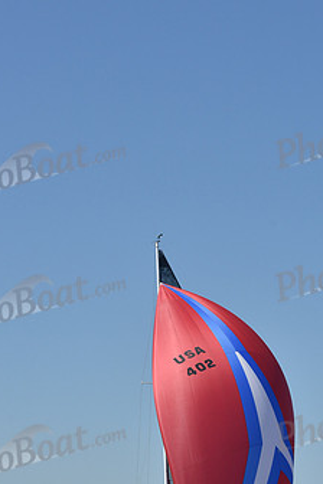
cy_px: 360
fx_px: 1628
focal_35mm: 121
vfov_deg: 16.8
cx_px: 201
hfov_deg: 11.3
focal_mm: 70
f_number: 8
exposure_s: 1/1250
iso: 250
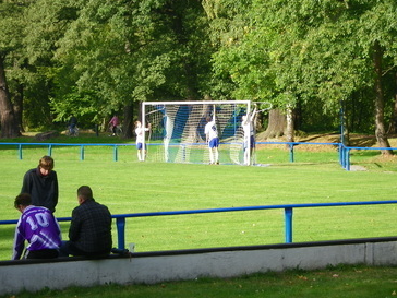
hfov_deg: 12.8
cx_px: 218
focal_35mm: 154
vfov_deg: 9.6
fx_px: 1766
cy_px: 127
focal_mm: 19.6
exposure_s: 1/80
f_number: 5.8
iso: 64
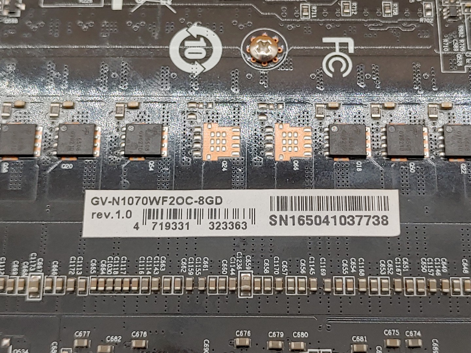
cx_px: 236
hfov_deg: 31.2
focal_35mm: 62
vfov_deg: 23.7
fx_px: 844
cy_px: 176
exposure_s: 1/126
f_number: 1.8
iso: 50
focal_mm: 4.36
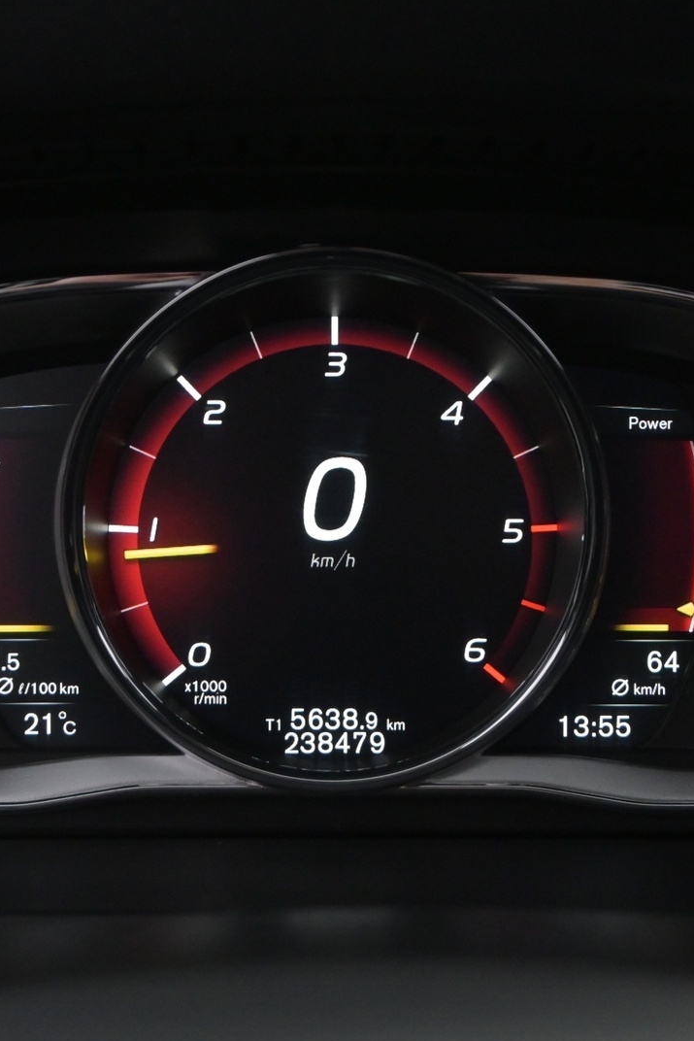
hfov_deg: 19.7
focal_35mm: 69
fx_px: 1998
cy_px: 522
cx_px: 333
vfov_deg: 29.2
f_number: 4.8
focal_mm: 30.5
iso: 2500
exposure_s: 1/60
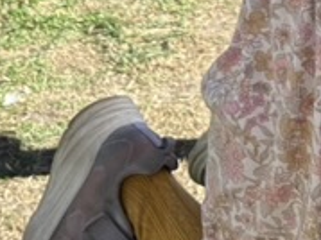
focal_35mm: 149
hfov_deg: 13.1
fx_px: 1381
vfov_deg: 9.3
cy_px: -242
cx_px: 325
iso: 50
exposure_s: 1/1477
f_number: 1.6
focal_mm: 5.96
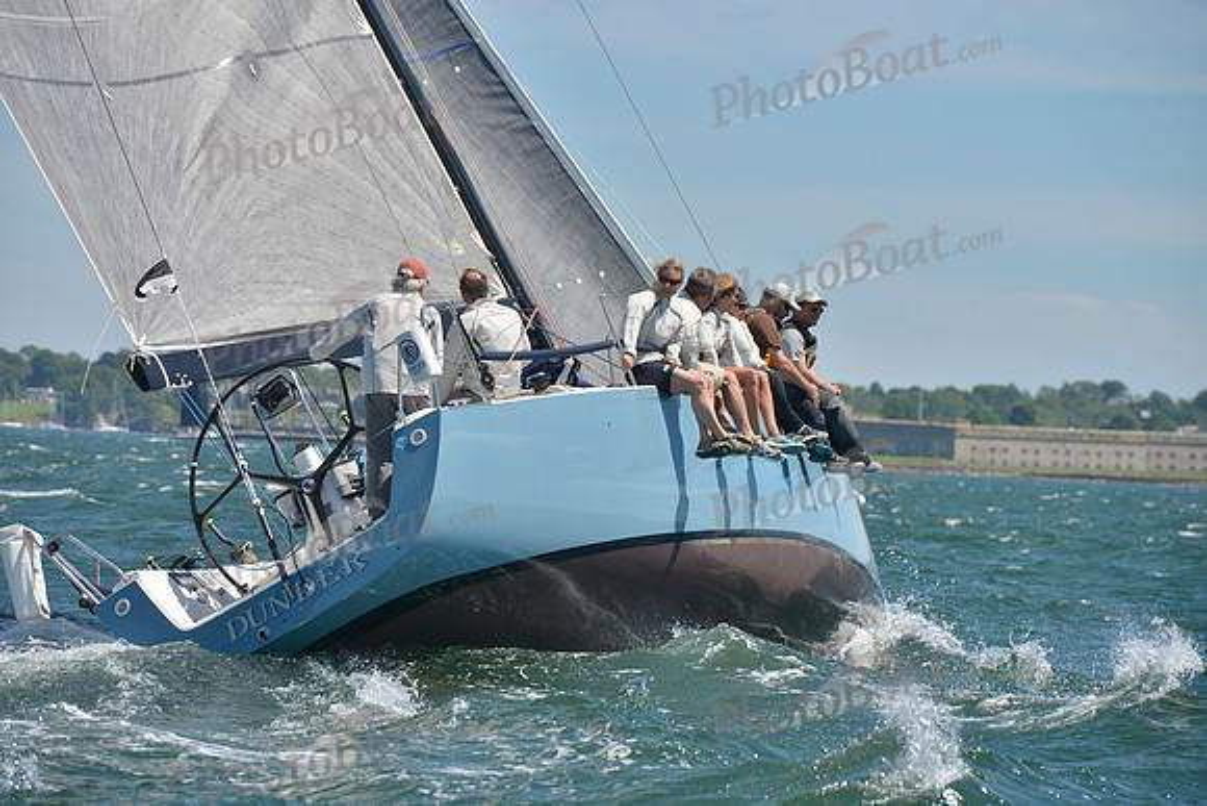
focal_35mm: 195
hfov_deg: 10.5
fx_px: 6539
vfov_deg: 7.0
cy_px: 403
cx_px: 604
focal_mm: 195
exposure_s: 1/1250
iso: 280
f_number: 8
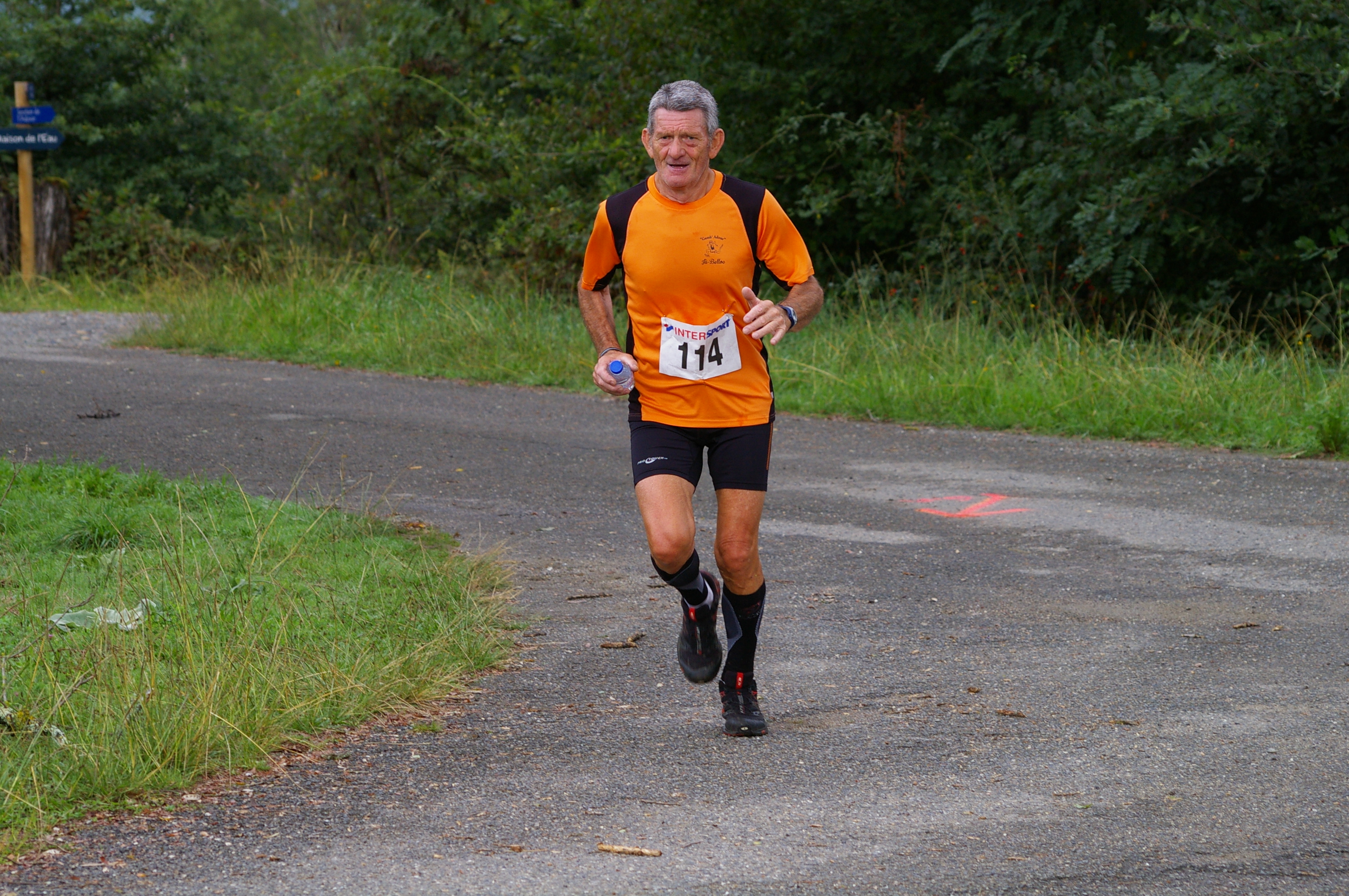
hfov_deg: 12.7
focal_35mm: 162
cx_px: 674
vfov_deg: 8.5
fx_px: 6065
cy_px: 448
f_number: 6.7
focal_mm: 108
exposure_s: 1/350
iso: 400
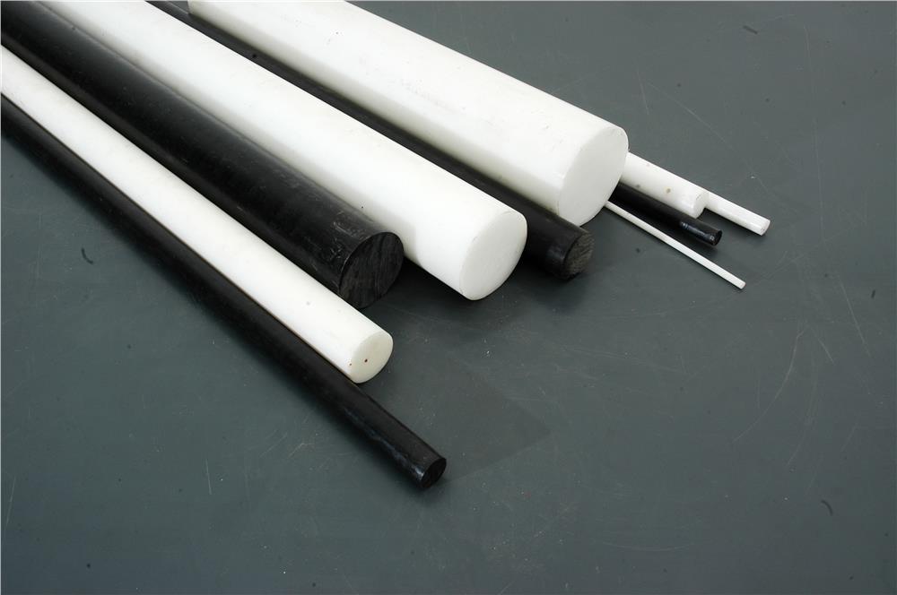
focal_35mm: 36
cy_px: 298
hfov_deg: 53.2
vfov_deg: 36.8
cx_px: 448
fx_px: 896
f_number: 13
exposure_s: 1/160
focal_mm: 24
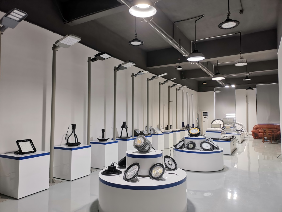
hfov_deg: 67.3
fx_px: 212
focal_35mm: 26
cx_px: 141
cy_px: 106
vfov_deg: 53.1
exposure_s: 1/100
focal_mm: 4.75
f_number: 1.8
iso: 80
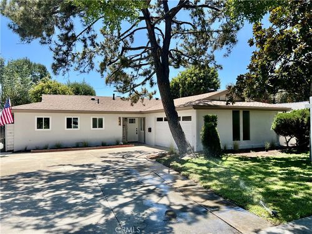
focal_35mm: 26
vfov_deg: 53.1
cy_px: 117
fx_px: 234
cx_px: 156
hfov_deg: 67.3
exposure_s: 1/2252
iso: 50
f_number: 1.5
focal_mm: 5.7
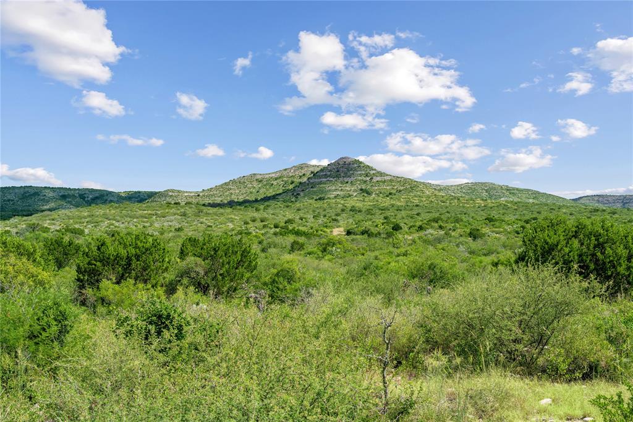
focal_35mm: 40
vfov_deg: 33.4
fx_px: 703
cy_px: 211
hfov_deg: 48.5
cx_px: 316
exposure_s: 1/100
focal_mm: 40
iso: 64
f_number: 11
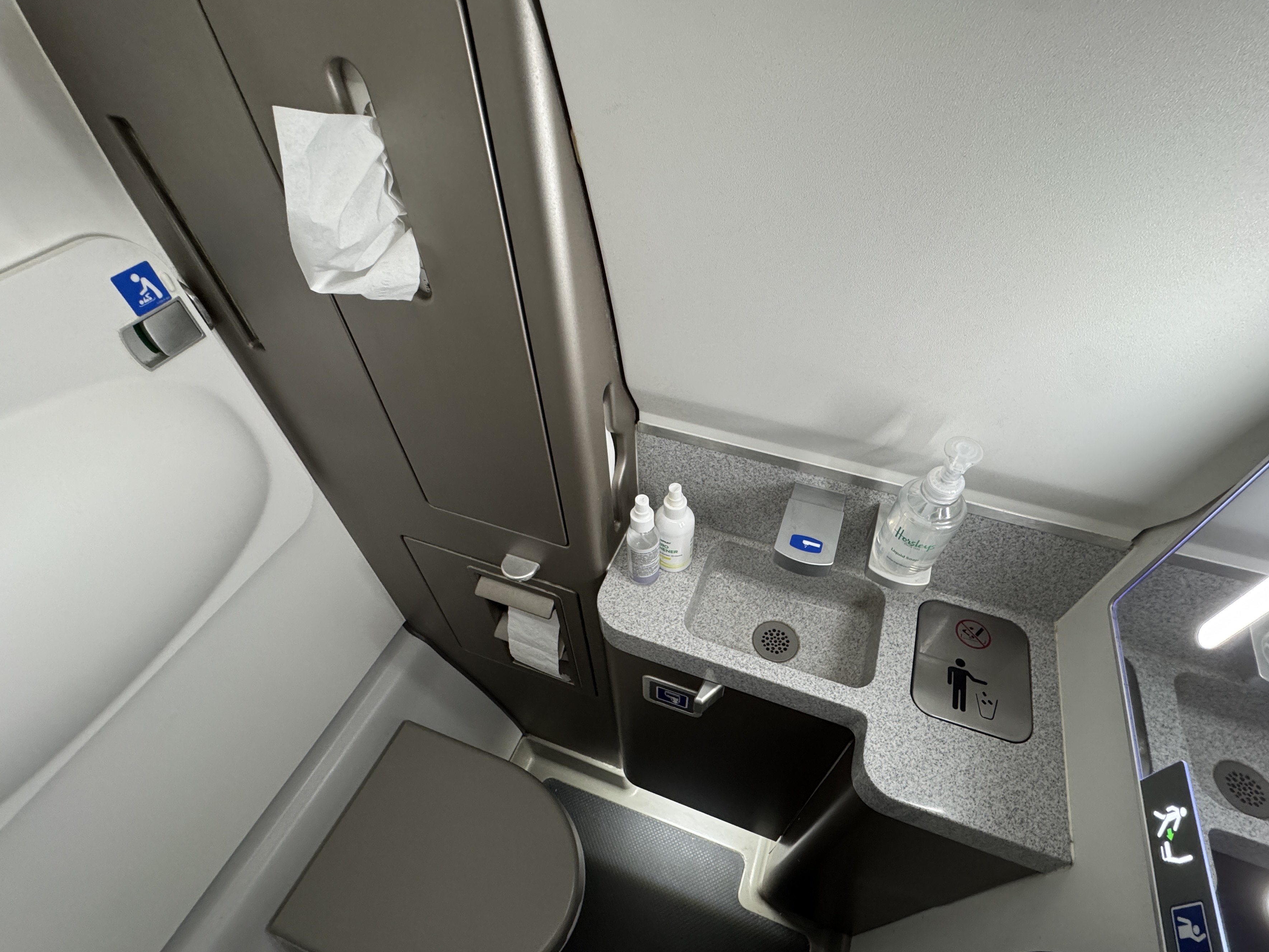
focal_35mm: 16
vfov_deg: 77.8
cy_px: 533
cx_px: 661
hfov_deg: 94.4
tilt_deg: -50.5
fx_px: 587
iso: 320
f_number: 2.2
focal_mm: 2.22
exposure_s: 1/80
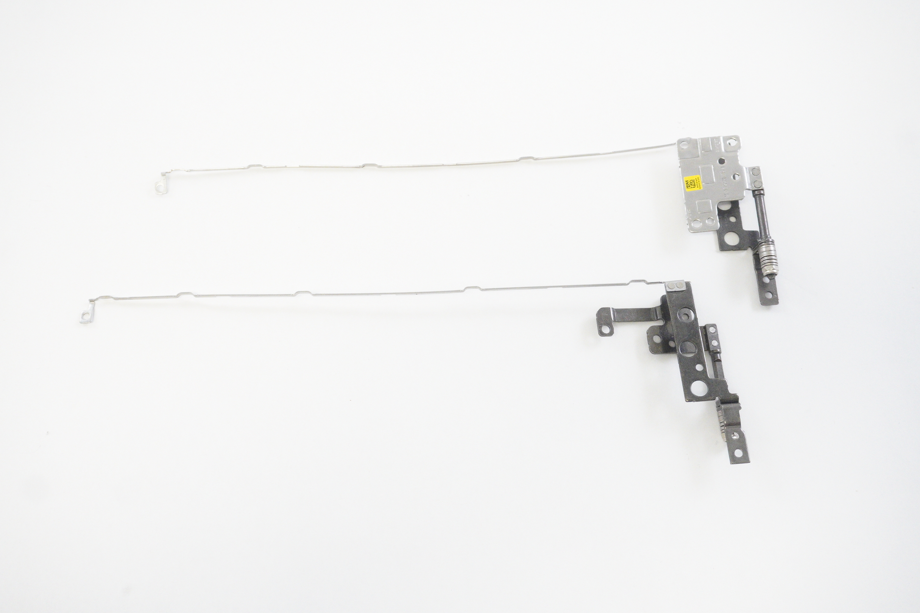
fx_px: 945
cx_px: 456
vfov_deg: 35.9
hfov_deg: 51.9
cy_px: 304
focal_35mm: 37
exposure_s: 1/125
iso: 4000
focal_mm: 24
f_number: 5.6
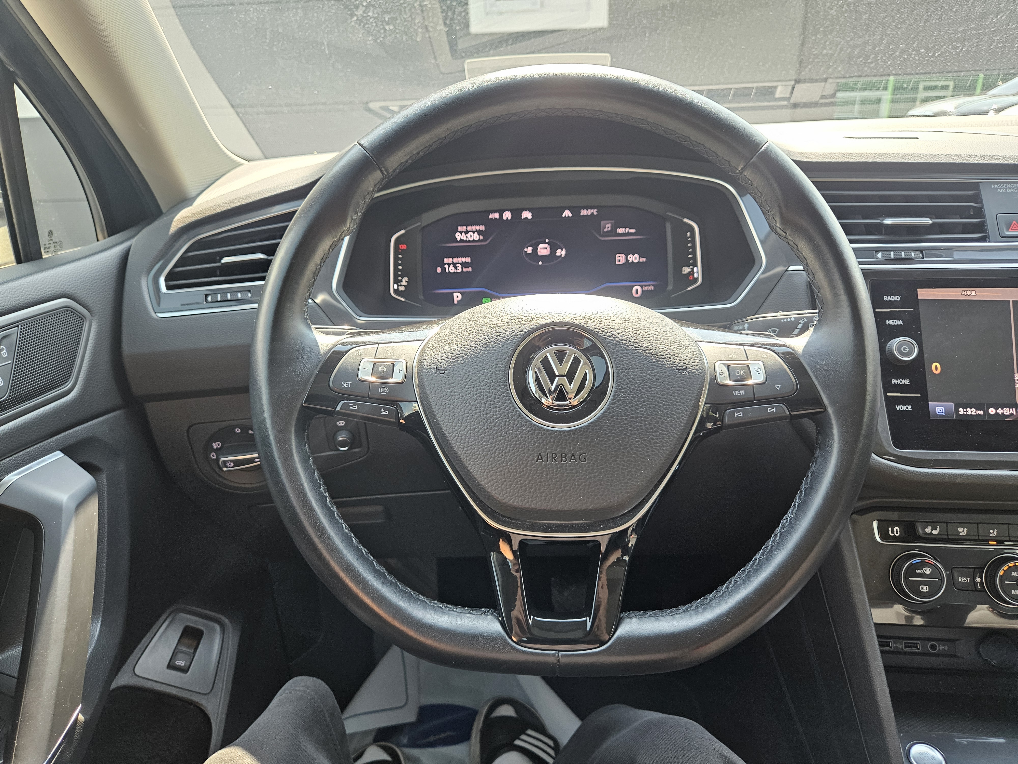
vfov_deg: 58.9
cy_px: 382
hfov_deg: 73.9
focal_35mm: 23
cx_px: 509
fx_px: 676
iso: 250
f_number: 1.8
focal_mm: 5.4
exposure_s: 1/120
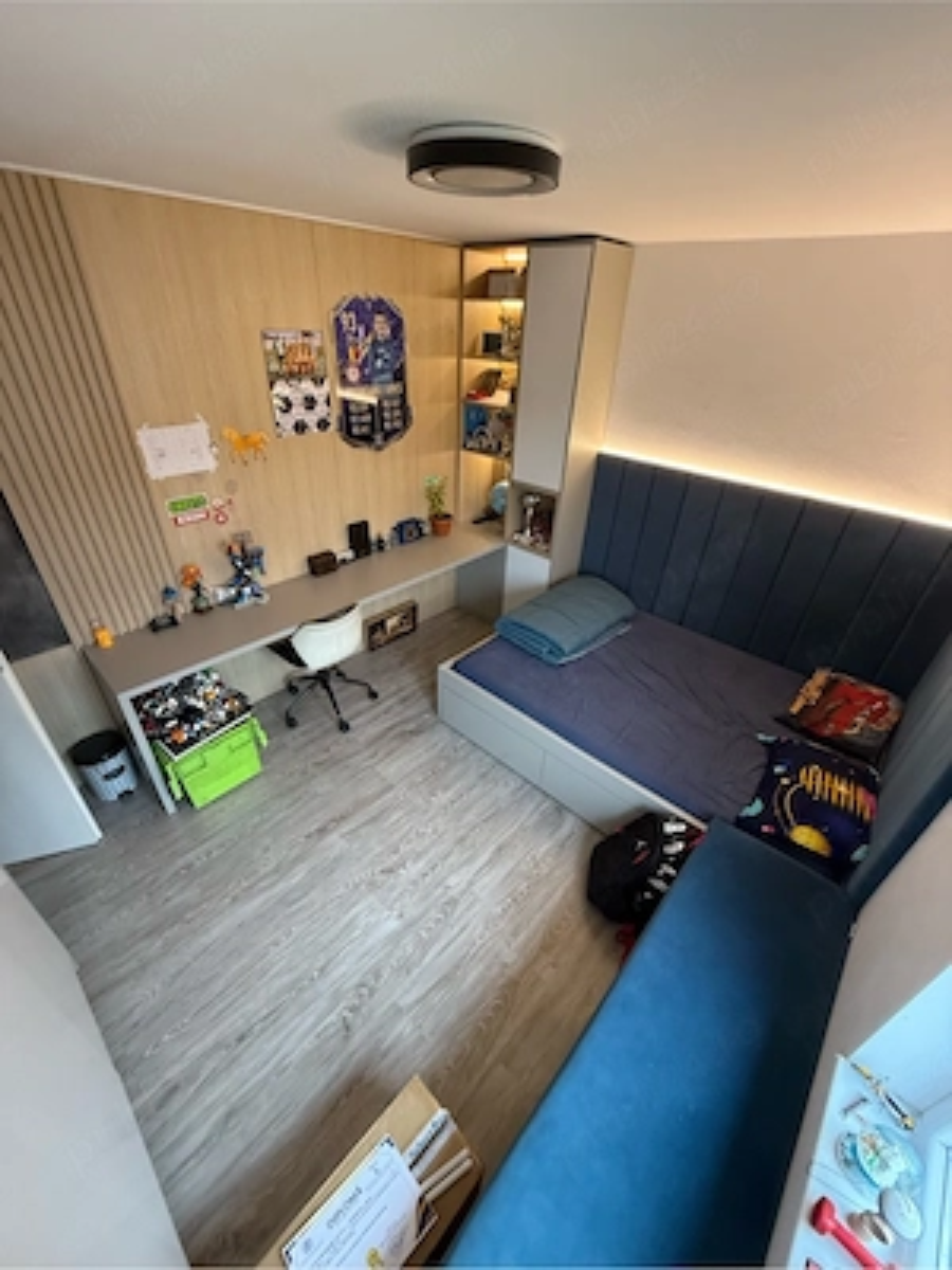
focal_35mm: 14
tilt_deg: -32.6
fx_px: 513
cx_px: 476
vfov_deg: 102.1
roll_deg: -2.8
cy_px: 635
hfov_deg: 85.7
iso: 320
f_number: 2.2
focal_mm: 2.22
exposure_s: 1/57
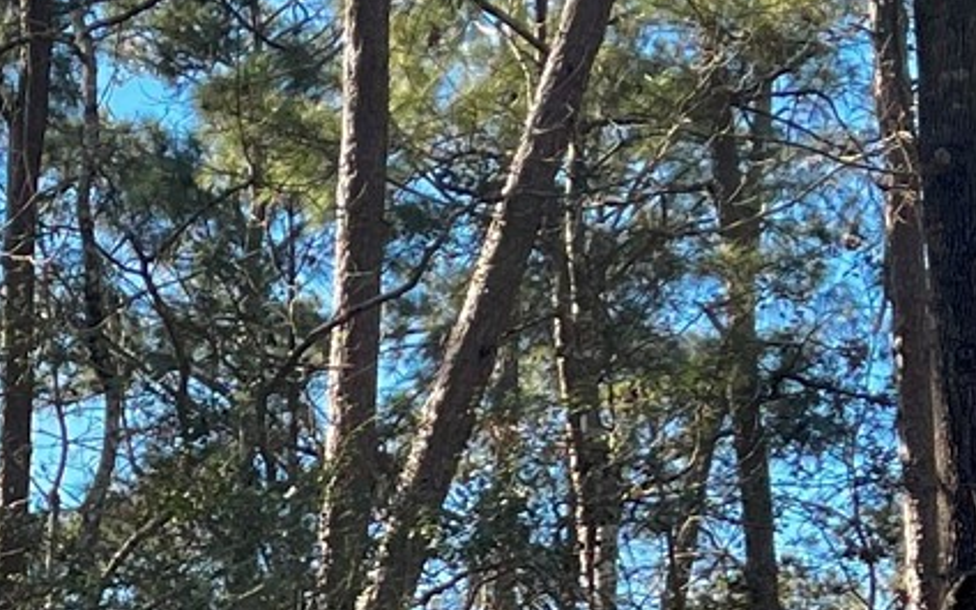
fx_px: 3538
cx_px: -267
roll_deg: -0.7
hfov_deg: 15.0
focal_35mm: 133
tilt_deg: +8.7
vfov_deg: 9.5
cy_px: 1031
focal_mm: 5.1
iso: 50
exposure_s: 1/487
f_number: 1.6
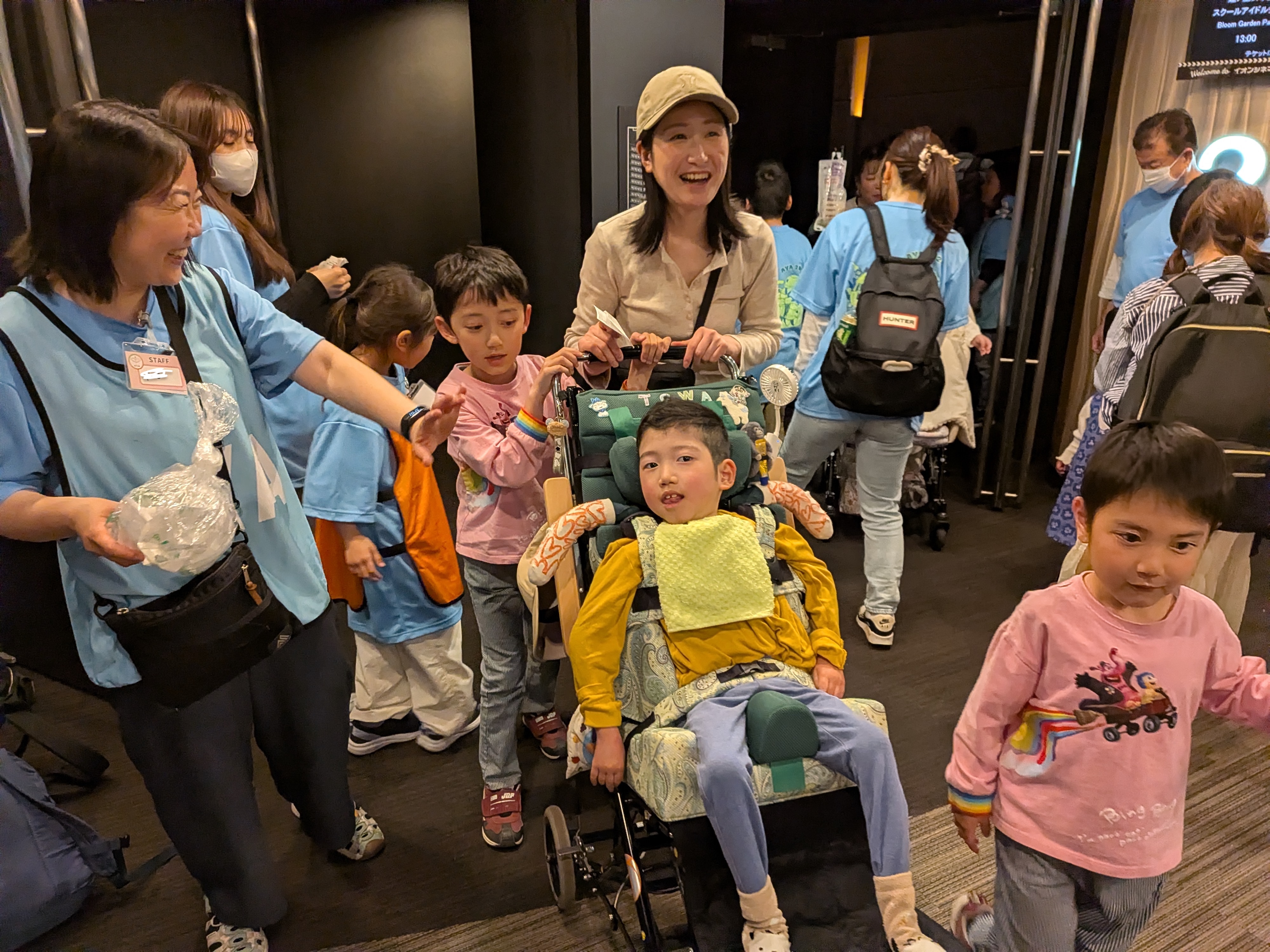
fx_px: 881
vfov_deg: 56.8
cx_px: 635
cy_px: 476
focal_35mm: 24
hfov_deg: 71.6
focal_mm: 4.53
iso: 744
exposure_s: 1/120
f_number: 1.7
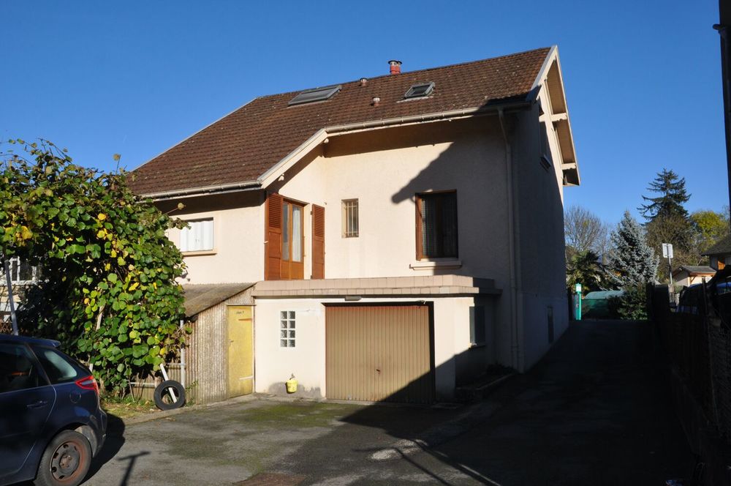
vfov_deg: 41.6
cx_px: 366
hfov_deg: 59.6
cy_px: 243
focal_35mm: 32
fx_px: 639
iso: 400
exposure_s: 1/320
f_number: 18
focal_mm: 21
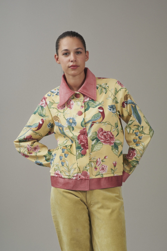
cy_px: 126
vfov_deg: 19.4
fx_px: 730
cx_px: 84
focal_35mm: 105
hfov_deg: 13.1
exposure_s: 1/160
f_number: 11
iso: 200
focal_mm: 105
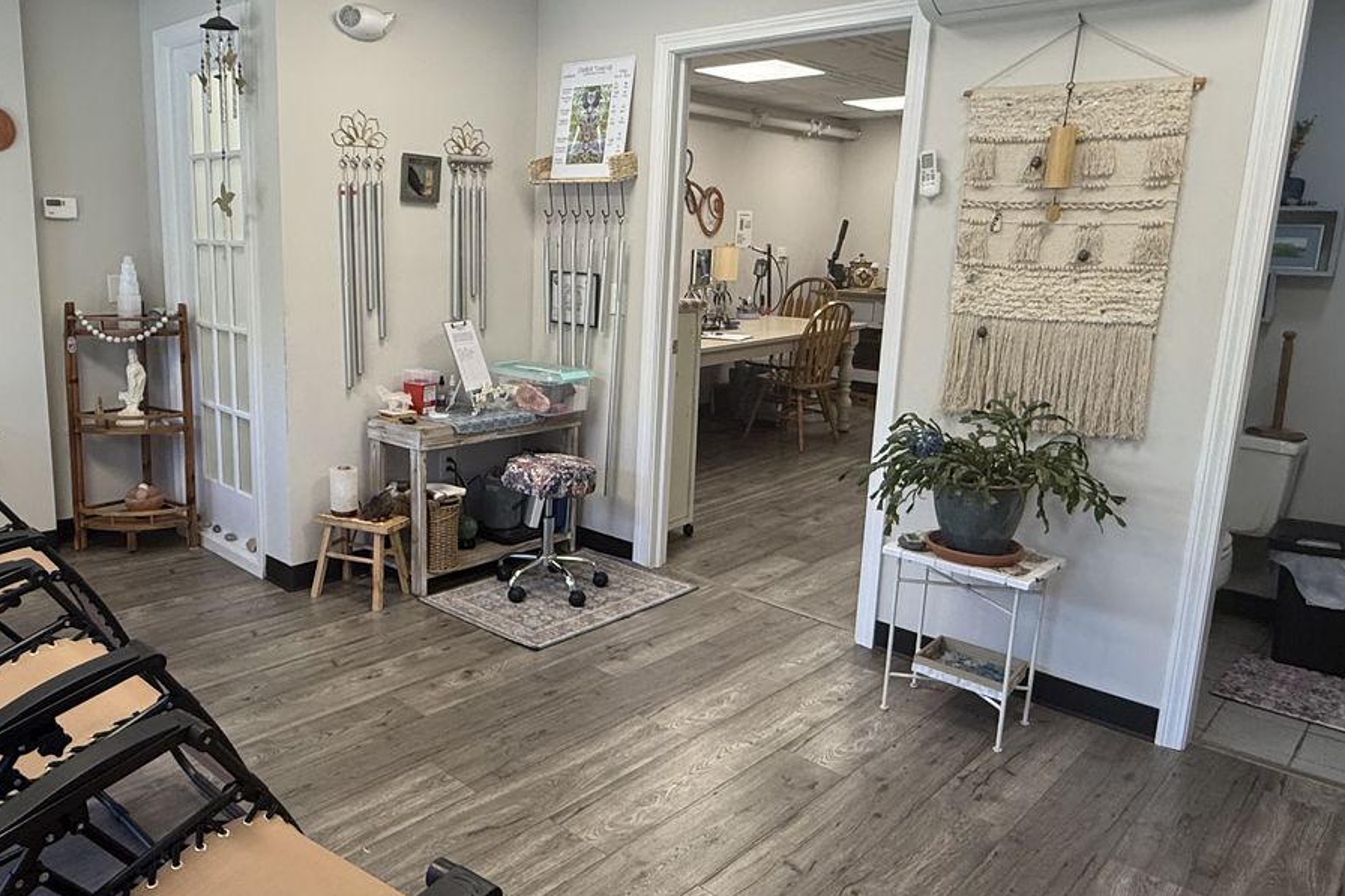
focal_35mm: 26
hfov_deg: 68.7
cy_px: 417
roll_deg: -1.0
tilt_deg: -10.0
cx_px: 534
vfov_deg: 49.5
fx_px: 971
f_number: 2.2
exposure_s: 1/103
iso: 160
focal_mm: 2.22
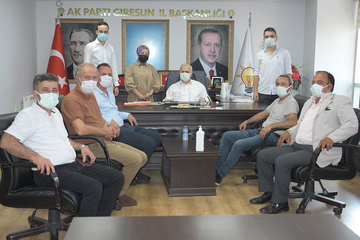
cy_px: 120
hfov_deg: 43.6
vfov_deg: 29.9
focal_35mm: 45
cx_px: 180
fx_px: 450
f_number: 5
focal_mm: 30
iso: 800
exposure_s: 1/100
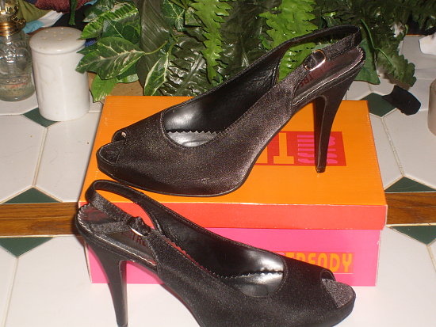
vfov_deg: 18.2
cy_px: 164
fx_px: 1021
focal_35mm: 81
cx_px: 218
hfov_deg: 24.1
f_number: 4.2
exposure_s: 1/90
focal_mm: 13.7
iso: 100
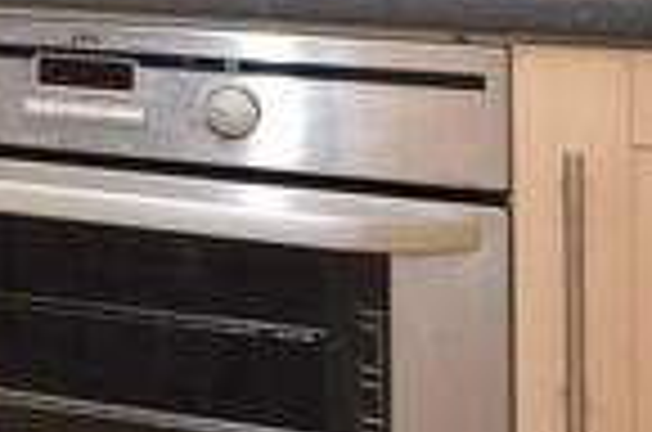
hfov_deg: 17.0
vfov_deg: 15.0
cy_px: -191
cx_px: -688
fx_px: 1536
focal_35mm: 85
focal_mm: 8
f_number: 5.6
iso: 220
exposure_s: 1/125
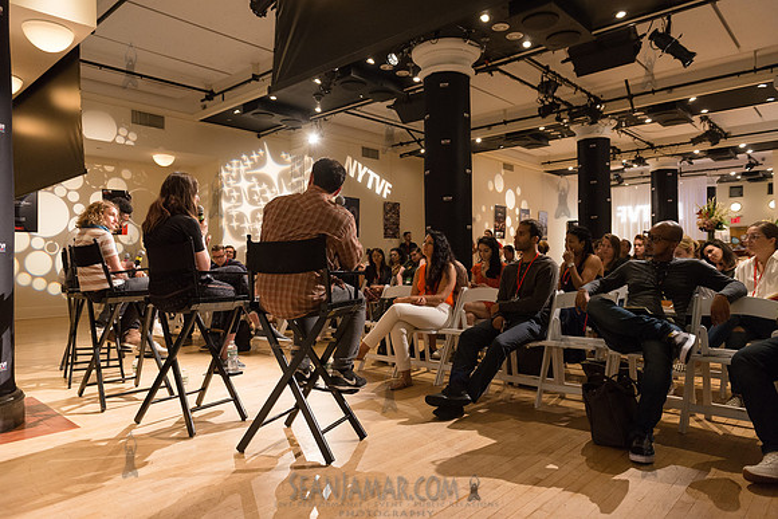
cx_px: 389
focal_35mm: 24
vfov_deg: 53.2
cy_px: 260
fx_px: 519
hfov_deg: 73.7
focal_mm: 24
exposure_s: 1/160
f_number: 4
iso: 2500
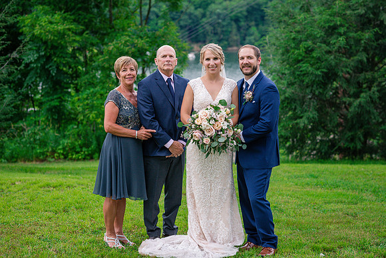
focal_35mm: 85
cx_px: 193
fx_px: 912
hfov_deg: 23.9
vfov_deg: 16.1
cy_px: 129
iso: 500
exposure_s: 1/3200
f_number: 3.5
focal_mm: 85
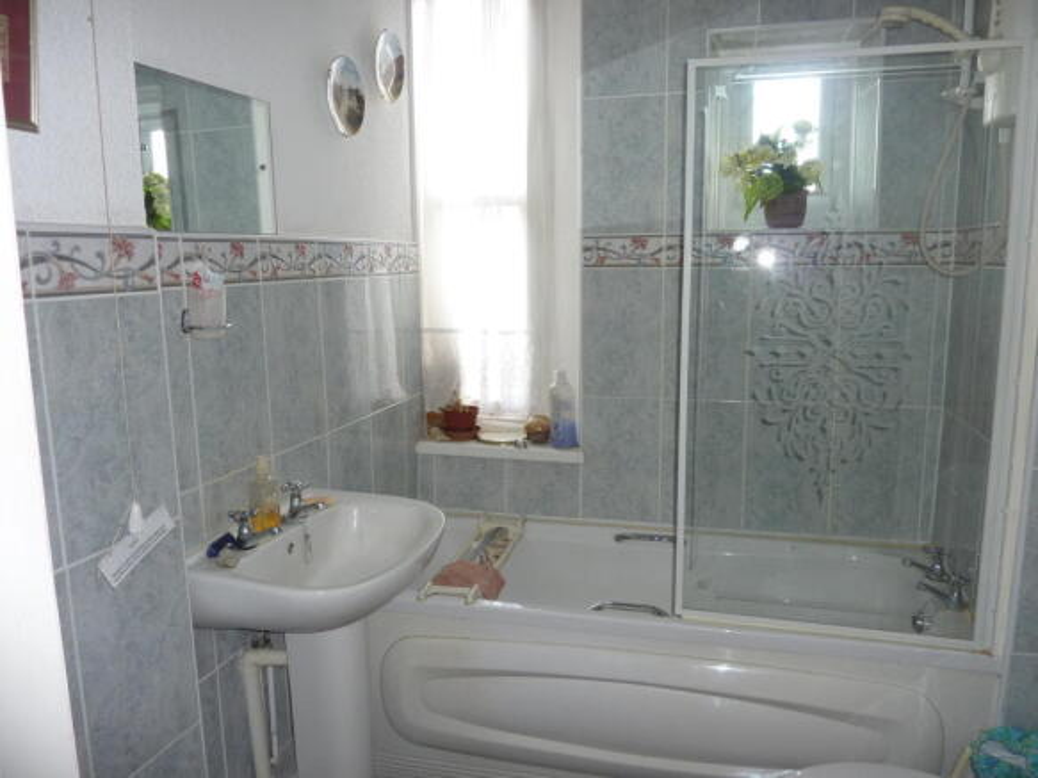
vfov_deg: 54.9
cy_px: 389
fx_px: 749
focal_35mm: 25
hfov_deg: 69.4
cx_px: 519
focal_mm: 4.1
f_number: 3.3
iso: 100
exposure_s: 1/30
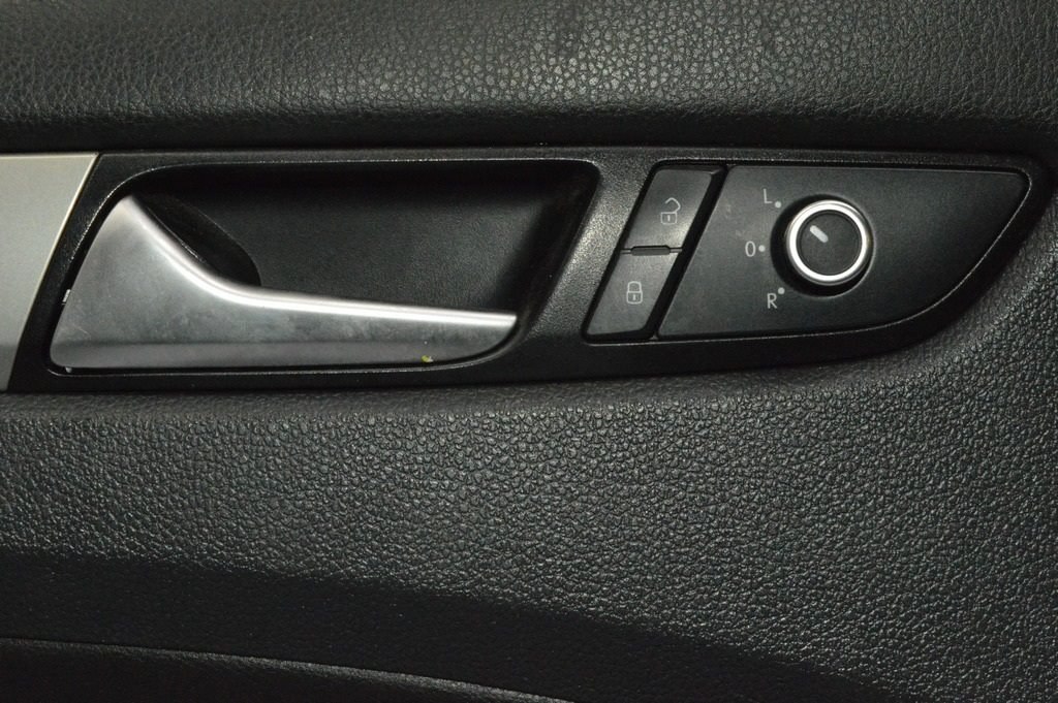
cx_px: 529
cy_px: 352
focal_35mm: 68
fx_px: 1982
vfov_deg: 20.1
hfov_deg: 29.9
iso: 6400
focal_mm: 45
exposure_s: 1/200
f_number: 16
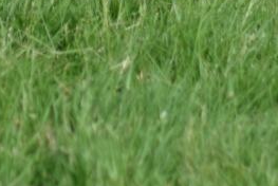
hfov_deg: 3.8
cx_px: -111
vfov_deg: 2.5
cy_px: -234
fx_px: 4229
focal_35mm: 547
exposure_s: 1/4000
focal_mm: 50
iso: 160
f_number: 1.8
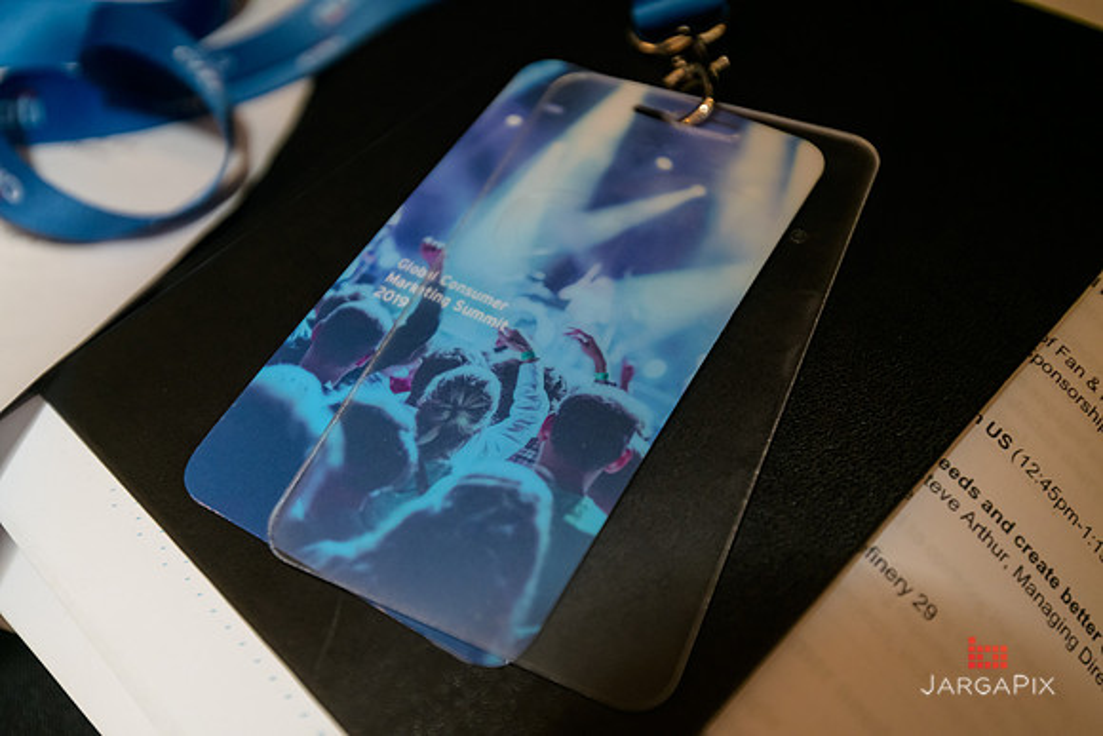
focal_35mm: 35
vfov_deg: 37.9
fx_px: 1073
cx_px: 552
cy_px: 368
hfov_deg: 54.4
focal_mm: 35
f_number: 4
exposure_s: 1/100
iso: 1600
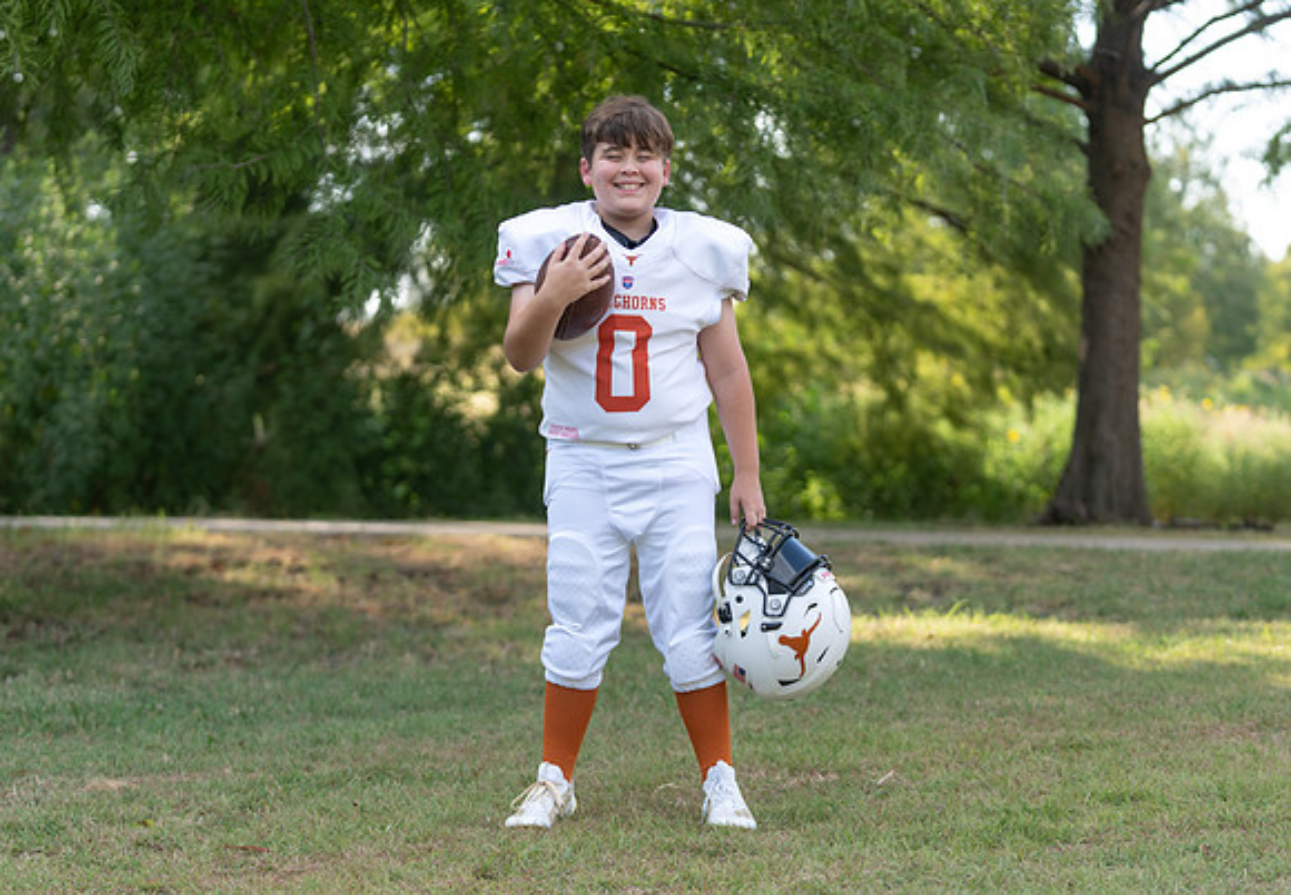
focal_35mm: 86
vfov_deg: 16.4
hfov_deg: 23.5
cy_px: 473
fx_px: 3106
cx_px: 712
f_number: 2.8
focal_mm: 77
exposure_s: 1/400
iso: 100
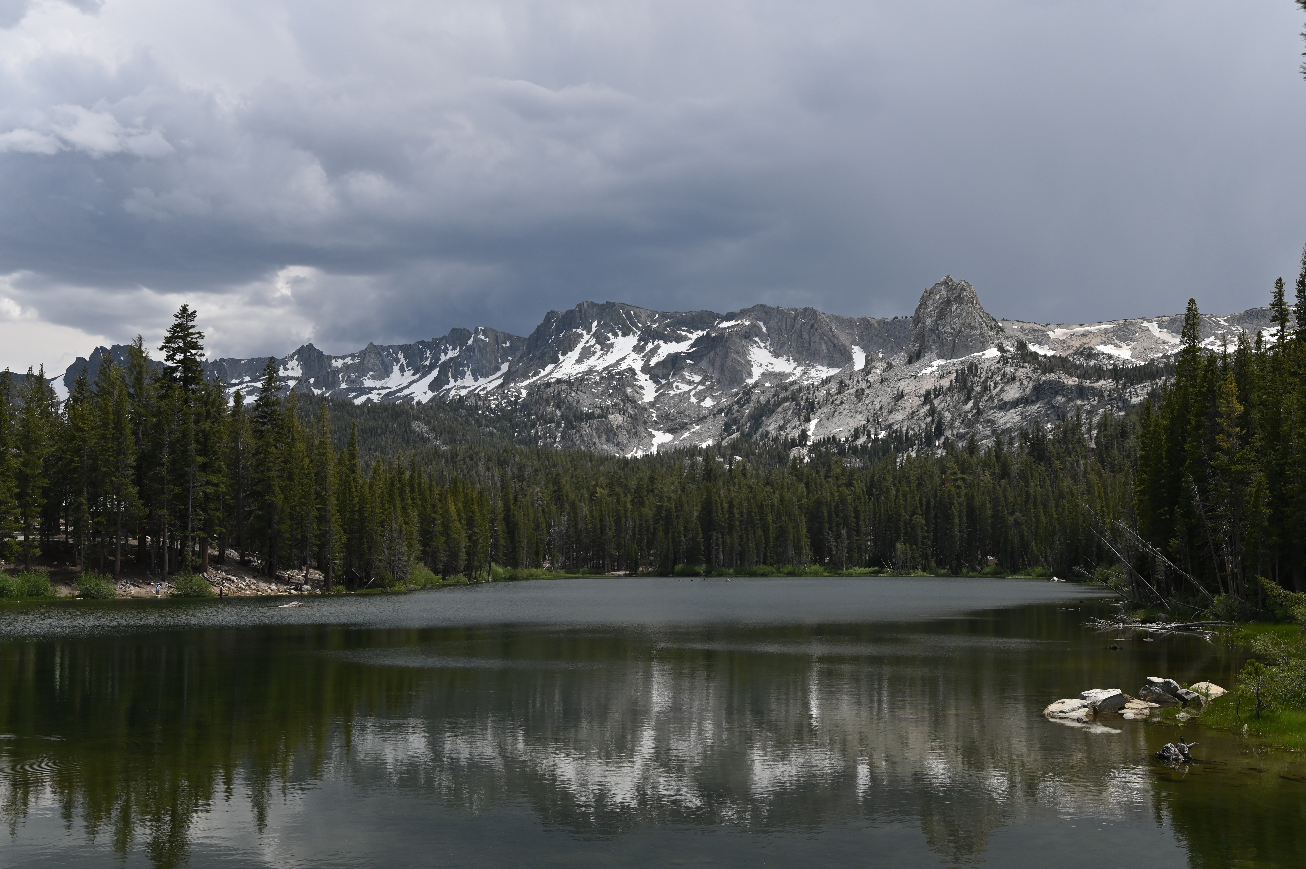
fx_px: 1414
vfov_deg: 34.2
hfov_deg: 49.6
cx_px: 656
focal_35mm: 39
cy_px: 435
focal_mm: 38
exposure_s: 1/500
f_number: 11
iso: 200
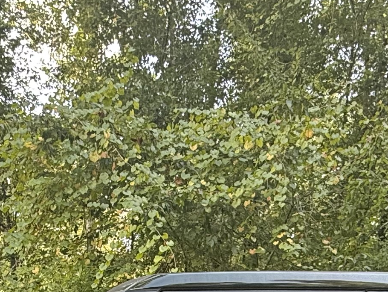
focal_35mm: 62
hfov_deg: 31.2
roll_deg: -0.7
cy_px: 431
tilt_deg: -4.1
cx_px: 192
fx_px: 695
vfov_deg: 20.5
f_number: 2.2
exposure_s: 1/99
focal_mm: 2.22
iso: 125
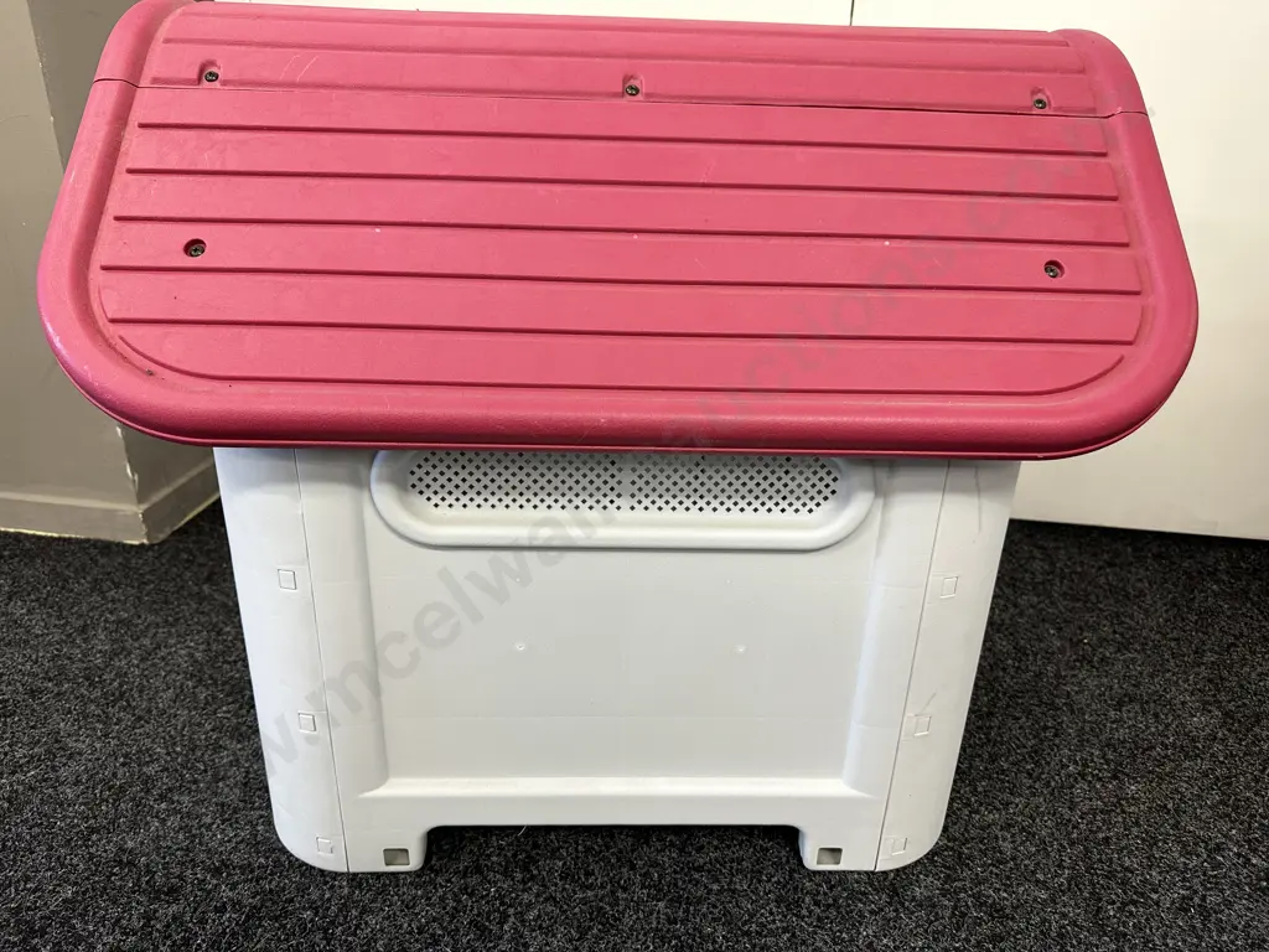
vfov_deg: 56.8
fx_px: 880
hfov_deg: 71.6
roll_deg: -1.2
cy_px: 476
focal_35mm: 24
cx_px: 634
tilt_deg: -24.3
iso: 125
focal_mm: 6.86
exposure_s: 1/50
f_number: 1.78
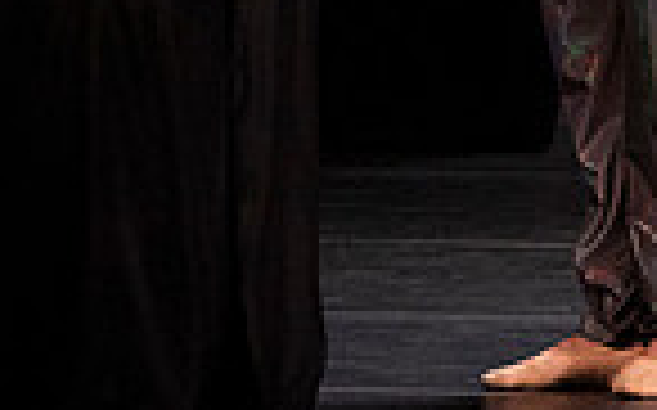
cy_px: -309
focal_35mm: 1523
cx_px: 220
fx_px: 27249
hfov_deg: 1.4
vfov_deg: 0.9
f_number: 10
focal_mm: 376
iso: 12800
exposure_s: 1/320
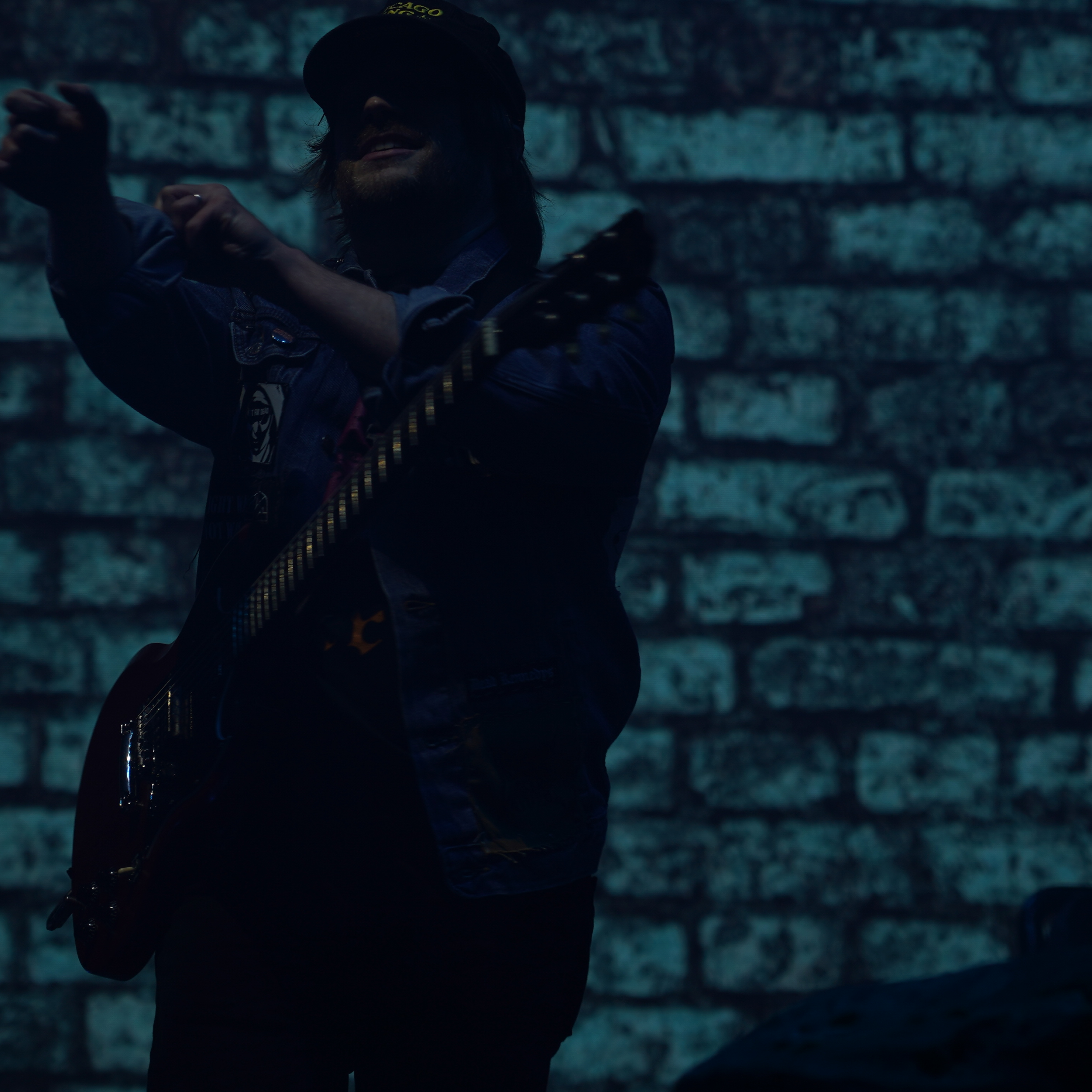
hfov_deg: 9.7
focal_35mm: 181
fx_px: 6460
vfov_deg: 9.7
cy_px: 388
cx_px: 549
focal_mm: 105
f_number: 4.5
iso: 100
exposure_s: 1/160
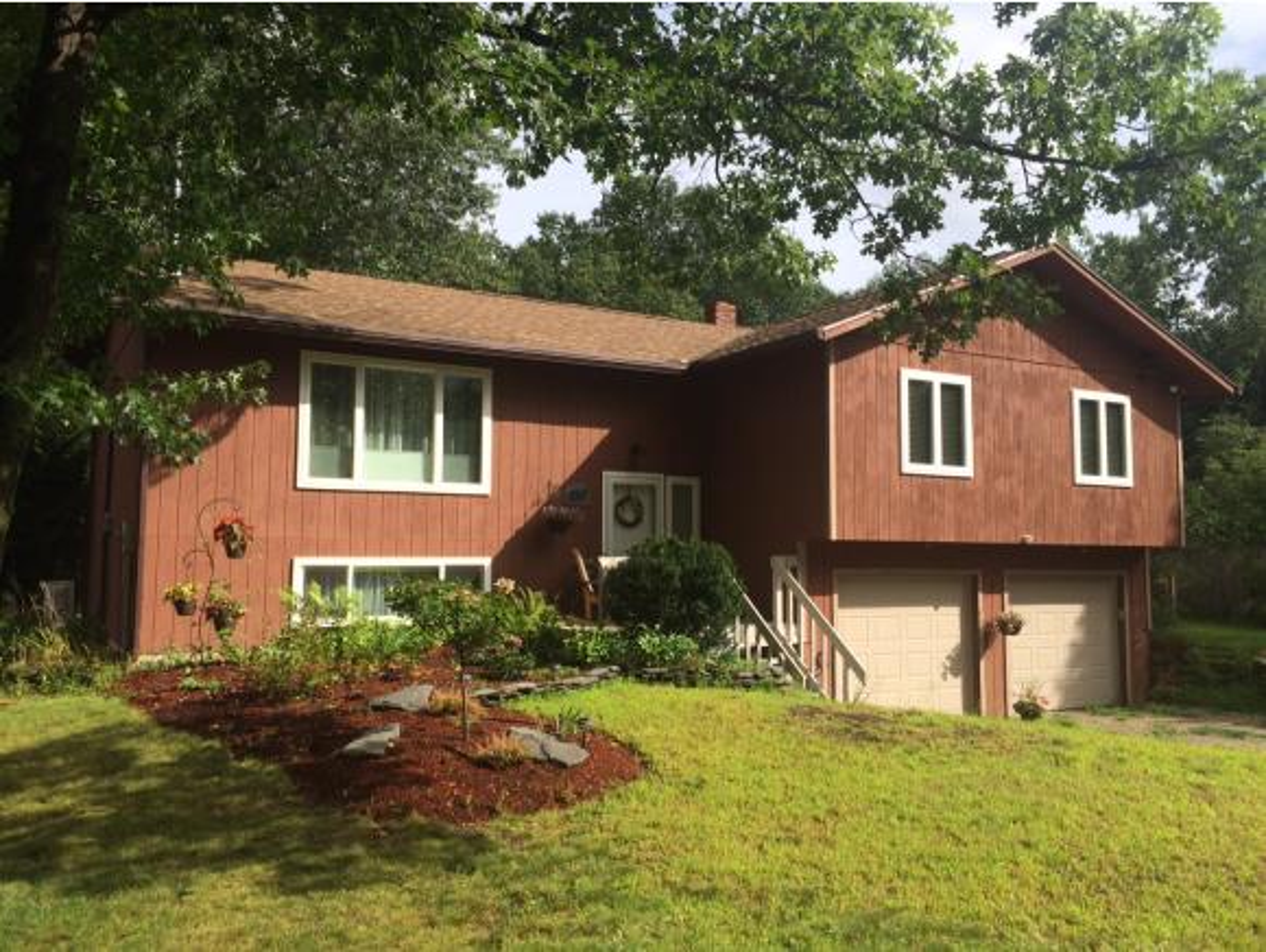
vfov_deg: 48.3
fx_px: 1061
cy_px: 476
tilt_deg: +2.9
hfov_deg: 61.6
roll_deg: +0.5
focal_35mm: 29
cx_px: 633
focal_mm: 4.15
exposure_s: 1/2053
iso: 32
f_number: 2.2
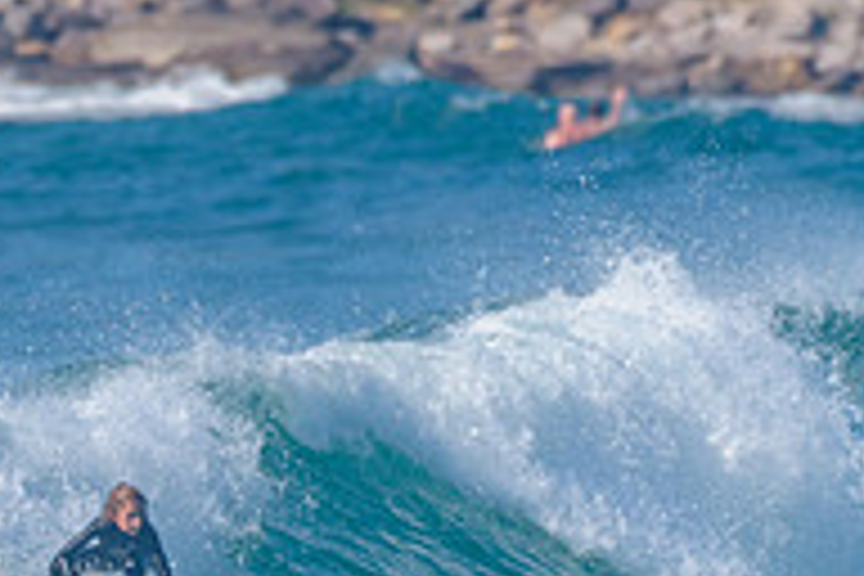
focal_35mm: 1855
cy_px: 598
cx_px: 150
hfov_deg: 1.1
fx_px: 44517
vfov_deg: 0.7
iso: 320
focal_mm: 500
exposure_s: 1/2000
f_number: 5.6
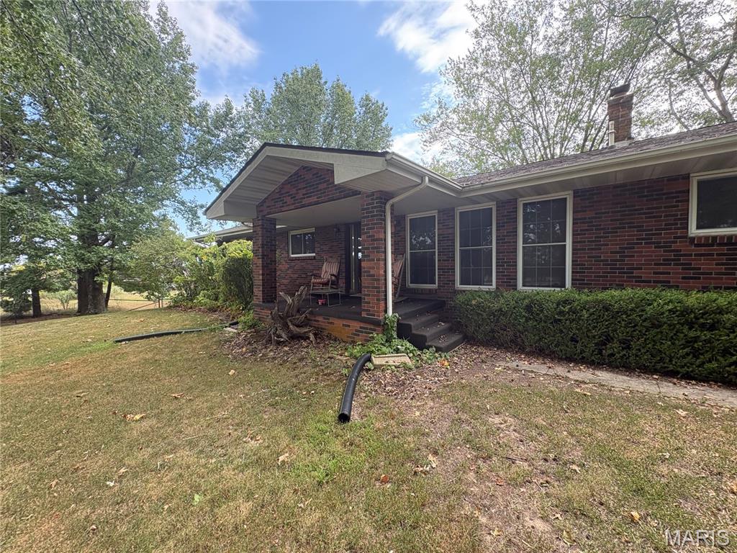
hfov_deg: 102.1
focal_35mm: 14
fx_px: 298
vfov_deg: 85.7
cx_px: 368
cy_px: 276
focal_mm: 2.22
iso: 100
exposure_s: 1/136
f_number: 2.2
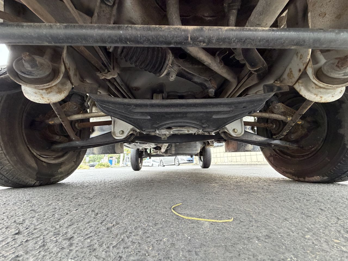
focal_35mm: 14
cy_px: 130
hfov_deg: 102.1
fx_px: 141
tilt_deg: +12.7
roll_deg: +1.3
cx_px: 174
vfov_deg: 85.7
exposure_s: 1/60
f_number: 2.2
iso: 400
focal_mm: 2.22
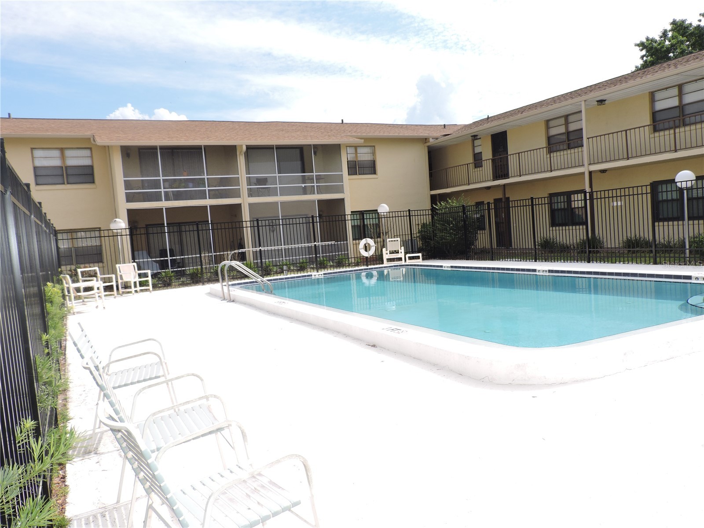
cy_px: 264
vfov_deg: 49.7
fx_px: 569
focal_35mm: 28
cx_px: 352
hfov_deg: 63.4
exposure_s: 1/1000
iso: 100
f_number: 3.1
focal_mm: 5
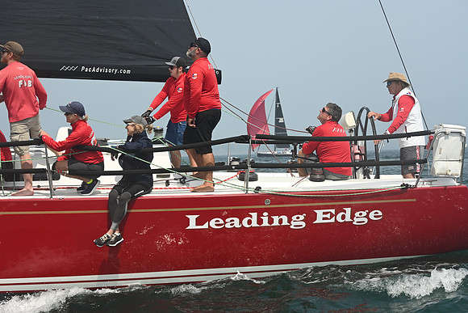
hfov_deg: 23.6
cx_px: 234
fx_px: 1118
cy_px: 156
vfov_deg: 15.9
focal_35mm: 86
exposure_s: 1/1250
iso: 320
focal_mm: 86
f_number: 7.1
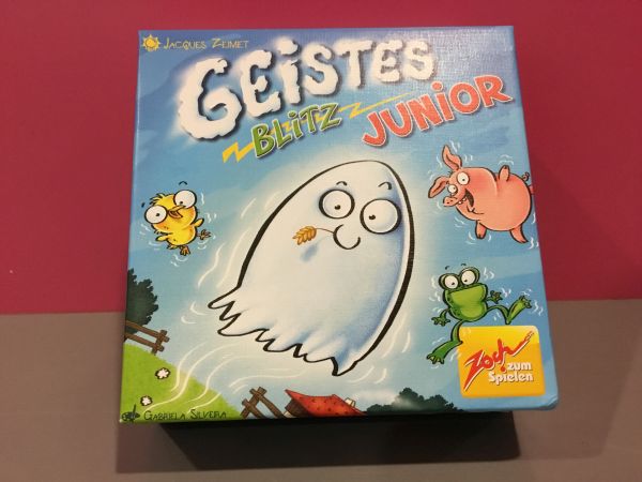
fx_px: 575
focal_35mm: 31
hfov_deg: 58.4
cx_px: 321
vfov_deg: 45.4
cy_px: 241
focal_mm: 3.3
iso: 250
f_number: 2.4
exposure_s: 1/33
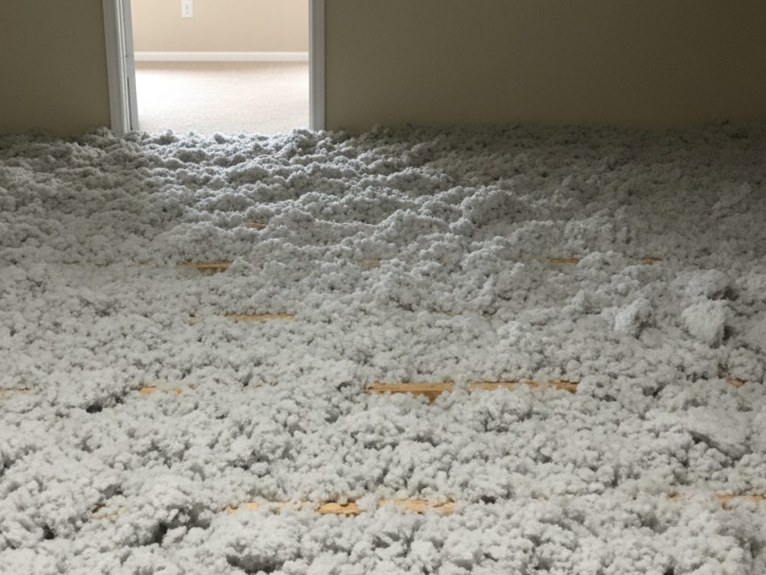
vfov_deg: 48.2
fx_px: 642
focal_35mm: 29
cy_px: 259
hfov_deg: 61.5
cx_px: 336
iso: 209
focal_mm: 6.4
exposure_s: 1/1687
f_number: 1.8
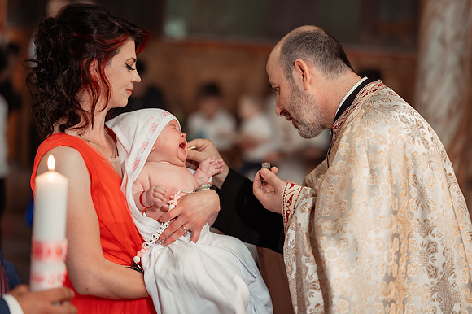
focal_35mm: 85
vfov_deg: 16.1
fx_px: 1114
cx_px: 236
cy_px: 157
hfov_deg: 23.9
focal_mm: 85
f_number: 2
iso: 1600
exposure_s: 1/250
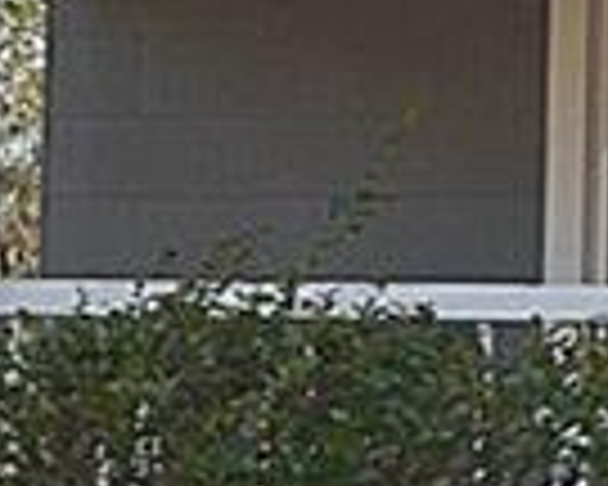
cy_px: 155
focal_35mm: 224
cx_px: 1410
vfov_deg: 6.9
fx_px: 4023
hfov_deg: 8.0
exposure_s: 1/250
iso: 320
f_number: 10
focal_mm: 21
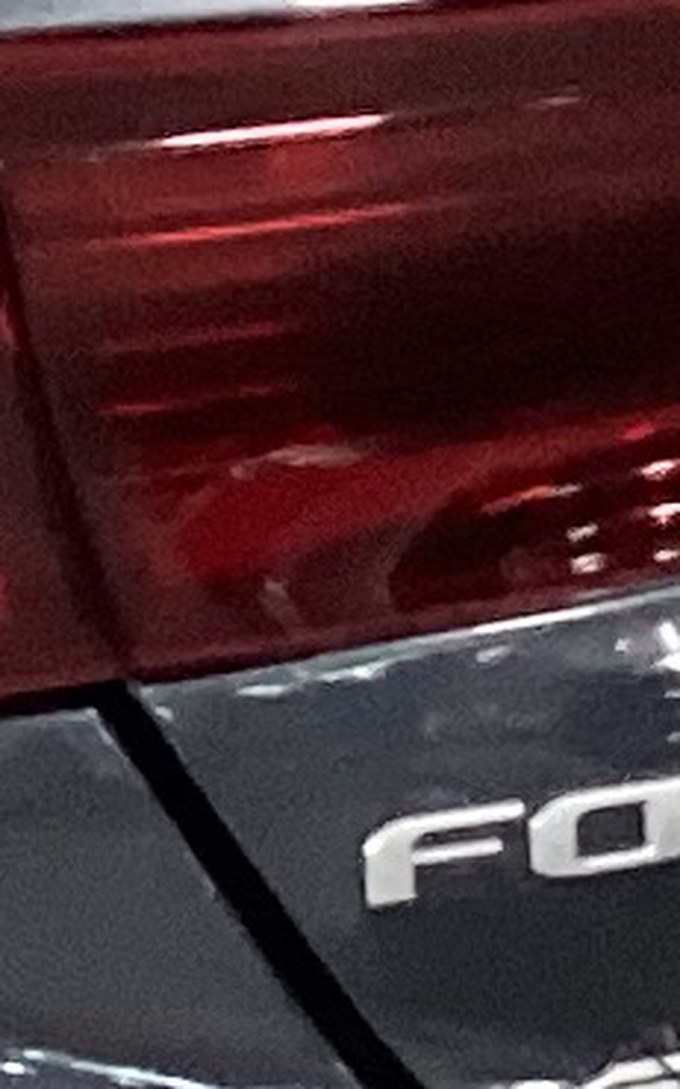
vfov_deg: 7.2
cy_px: 44
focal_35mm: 290
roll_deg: +0.4
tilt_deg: -21.5
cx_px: -565
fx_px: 8606
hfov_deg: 4.5
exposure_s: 1/33
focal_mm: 3.3
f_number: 2.4
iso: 250
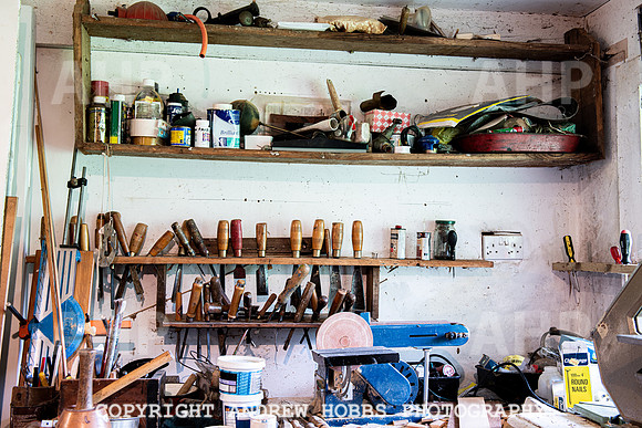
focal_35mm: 39
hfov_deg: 49.3
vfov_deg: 34.0
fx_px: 700
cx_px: 321
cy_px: 214
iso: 64
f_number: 6.3
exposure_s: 1/2
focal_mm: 38
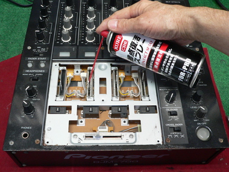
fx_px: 258
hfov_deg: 47.9
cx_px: 114
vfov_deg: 36.8
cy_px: 86
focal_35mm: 39
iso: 200
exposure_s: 1/20
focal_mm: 6.5
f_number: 2.8
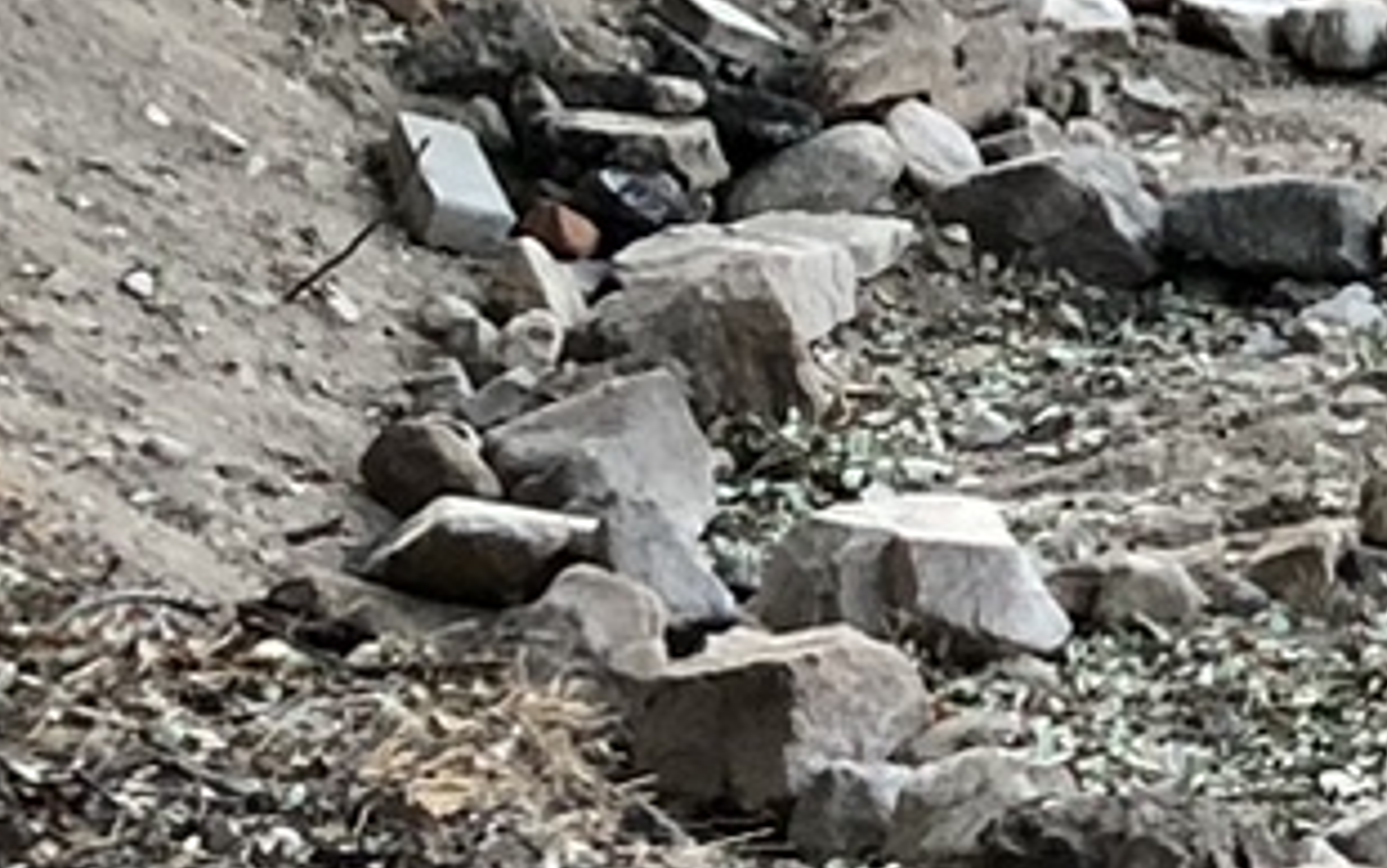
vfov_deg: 6.6
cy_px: -264
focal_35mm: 196
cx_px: 2577
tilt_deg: -14.1
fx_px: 7412
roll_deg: +2.2
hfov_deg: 10.1
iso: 40
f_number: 1.8
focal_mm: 3.99
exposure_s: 1/20
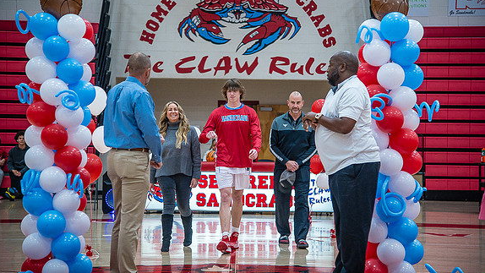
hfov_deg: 23.4
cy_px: 133
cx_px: 241
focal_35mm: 91
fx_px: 1170
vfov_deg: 13.3
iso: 2000
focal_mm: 86
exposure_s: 1/320
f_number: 4
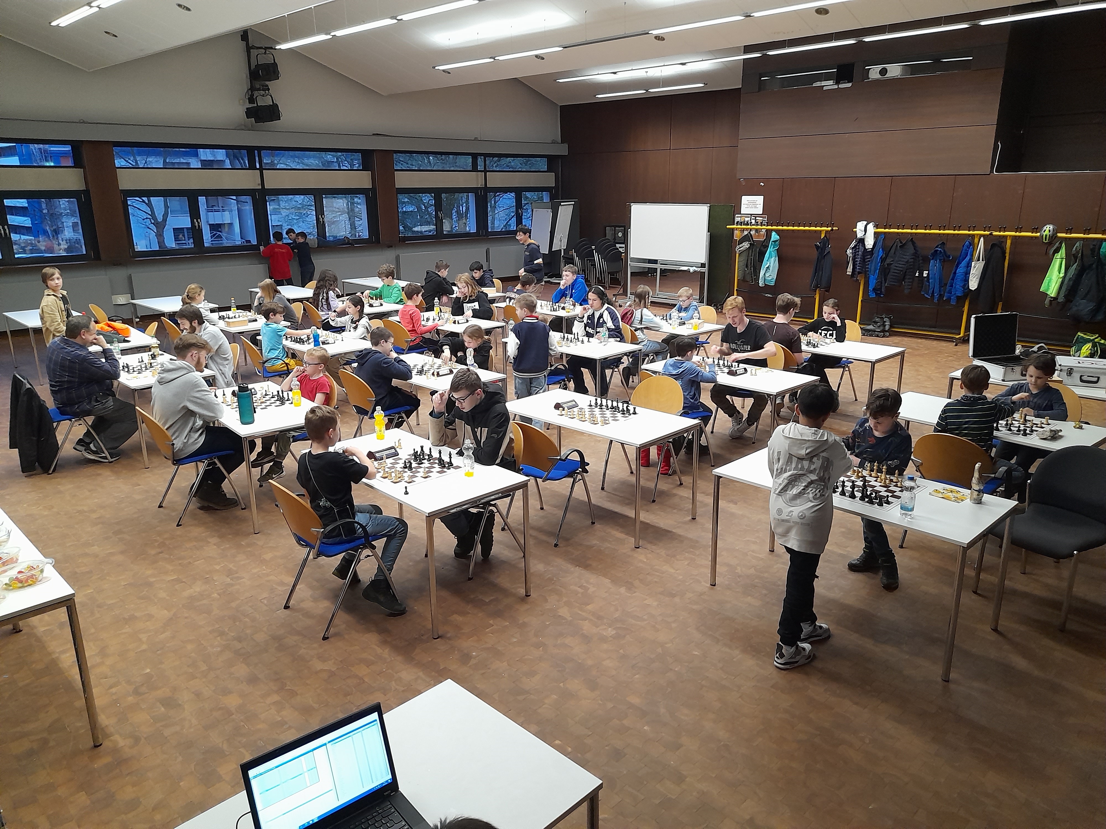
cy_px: 414
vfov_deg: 54.9
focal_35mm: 25
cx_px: 553
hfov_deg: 69.4
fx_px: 799
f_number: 2
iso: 320
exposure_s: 1/50
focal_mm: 4.6
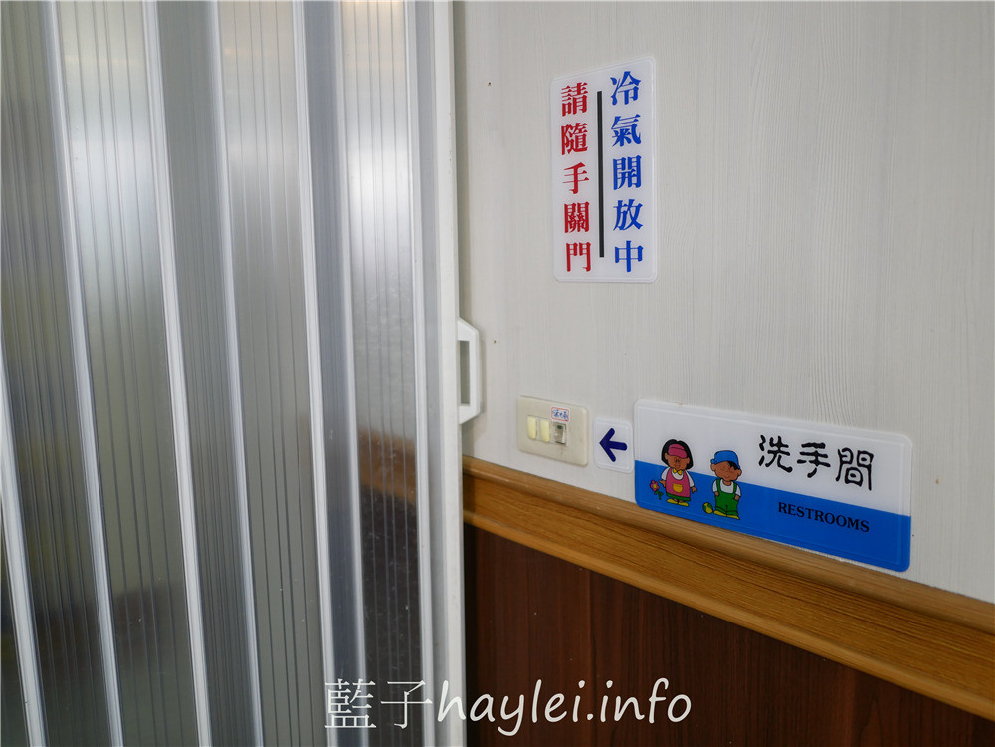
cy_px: 374
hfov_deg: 60.0
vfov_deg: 46.8
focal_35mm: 30
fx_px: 862
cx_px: 498
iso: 400
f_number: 1.7
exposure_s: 1/125
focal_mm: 15
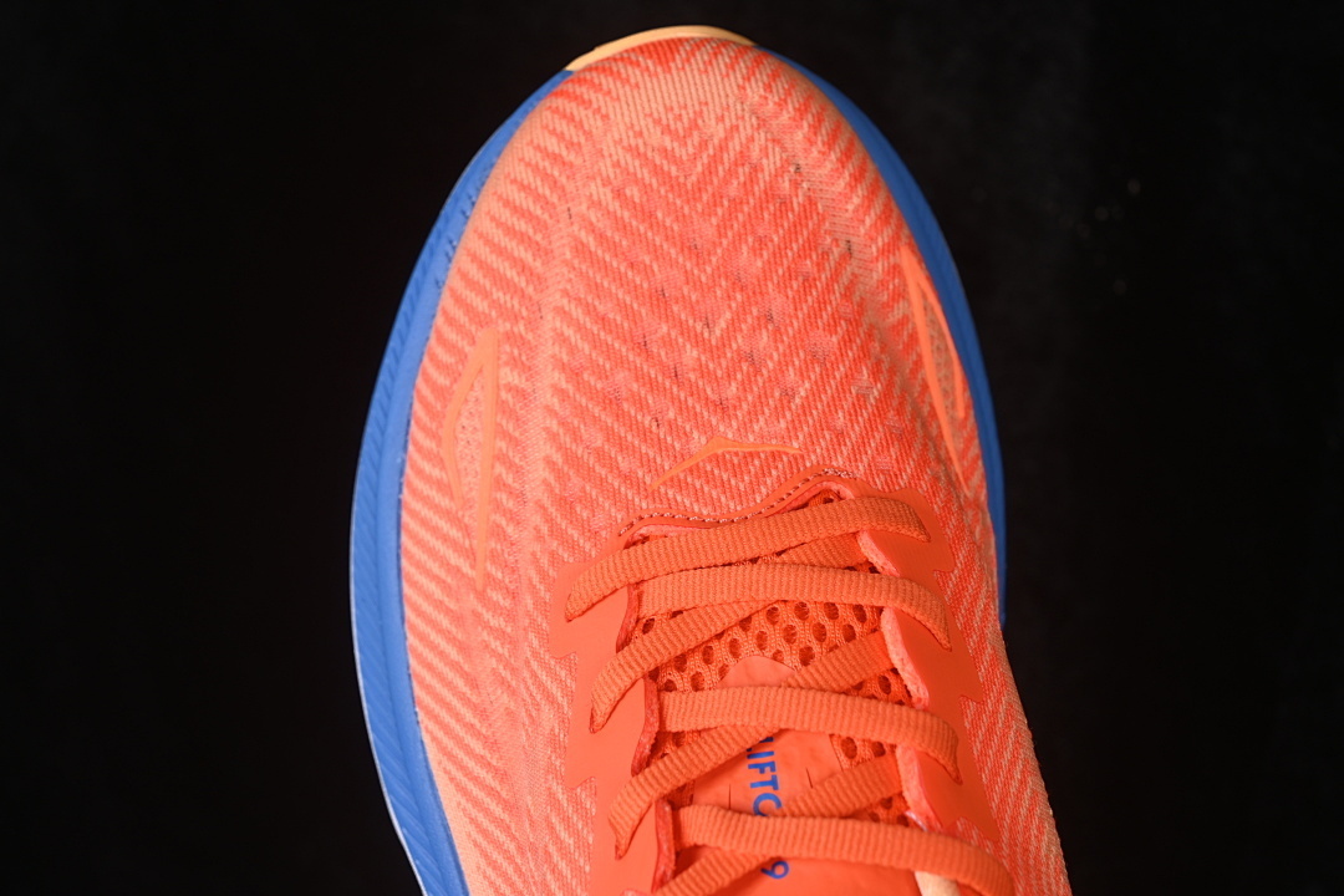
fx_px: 2800
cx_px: 672
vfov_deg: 18.2
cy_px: 448
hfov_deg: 27.0
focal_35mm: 75
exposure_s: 1/80
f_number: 7.1
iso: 160
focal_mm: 50
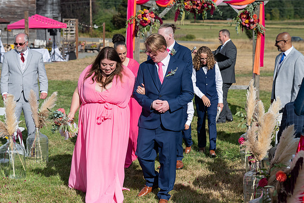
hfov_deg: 26.0
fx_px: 659
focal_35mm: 78
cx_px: 152
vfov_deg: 17.5
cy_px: 102
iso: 400
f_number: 5
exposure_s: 1/5000
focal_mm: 78
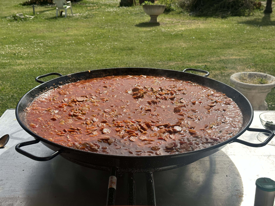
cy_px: 103
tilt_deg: -20.9
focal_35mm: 48
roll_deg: -1.4
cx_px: 138
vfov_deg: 30.3
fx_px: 381
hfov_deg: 39.7
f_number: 1.78
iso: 64
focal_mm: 6.86
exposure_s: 1/4367
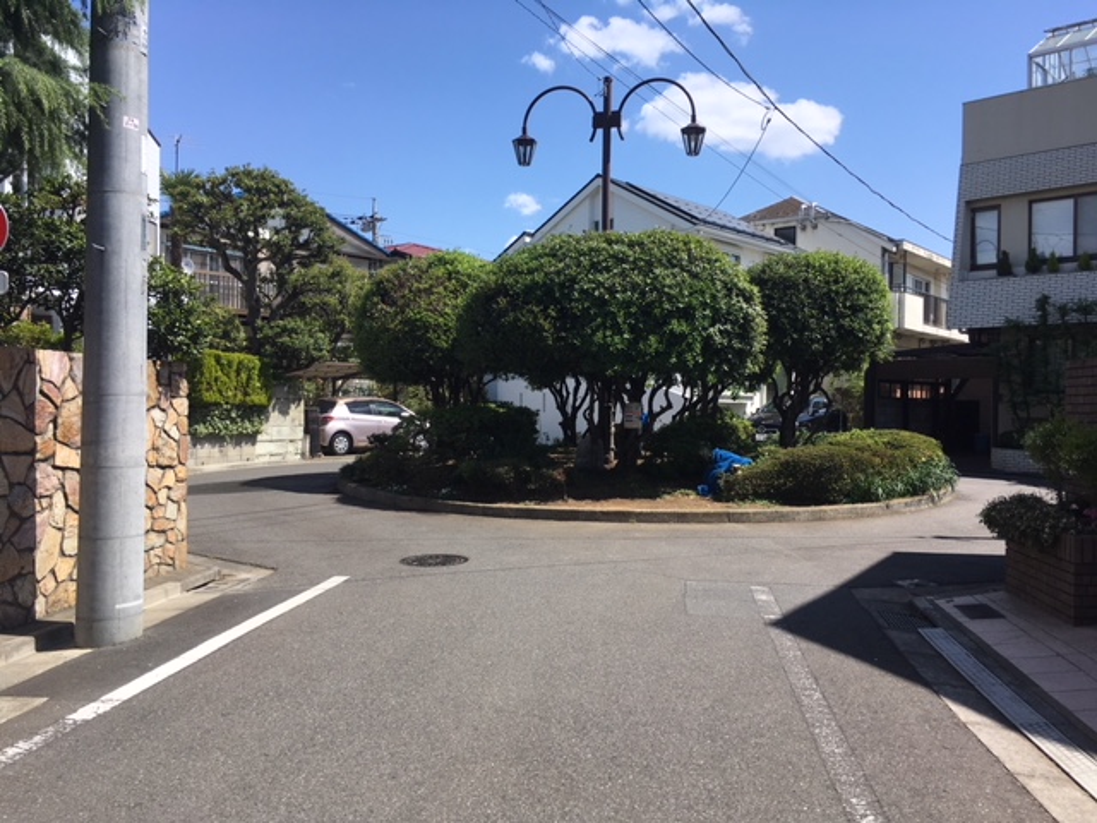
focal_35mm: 29
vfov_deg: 48.2
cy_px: 412
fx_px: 919
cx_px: 548
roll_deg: -1.1
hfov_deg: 61.7
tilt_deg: +0.8
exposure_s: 1/1479
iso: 25
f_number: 2.2
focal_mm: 4.15
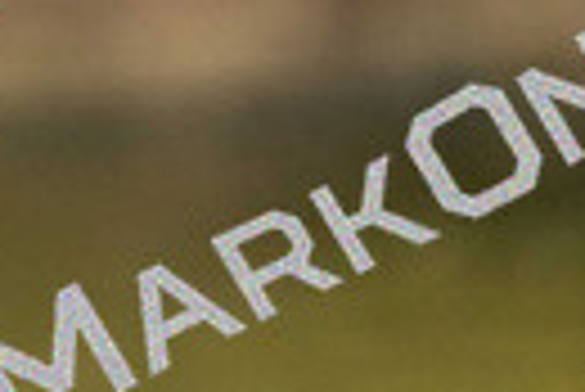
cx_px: -706
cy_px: 250
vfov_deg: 0.8
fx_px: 29071
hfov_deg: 1.2
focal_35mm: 1787
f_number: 4.5
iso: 3600
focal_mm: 400
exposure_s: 1/2500
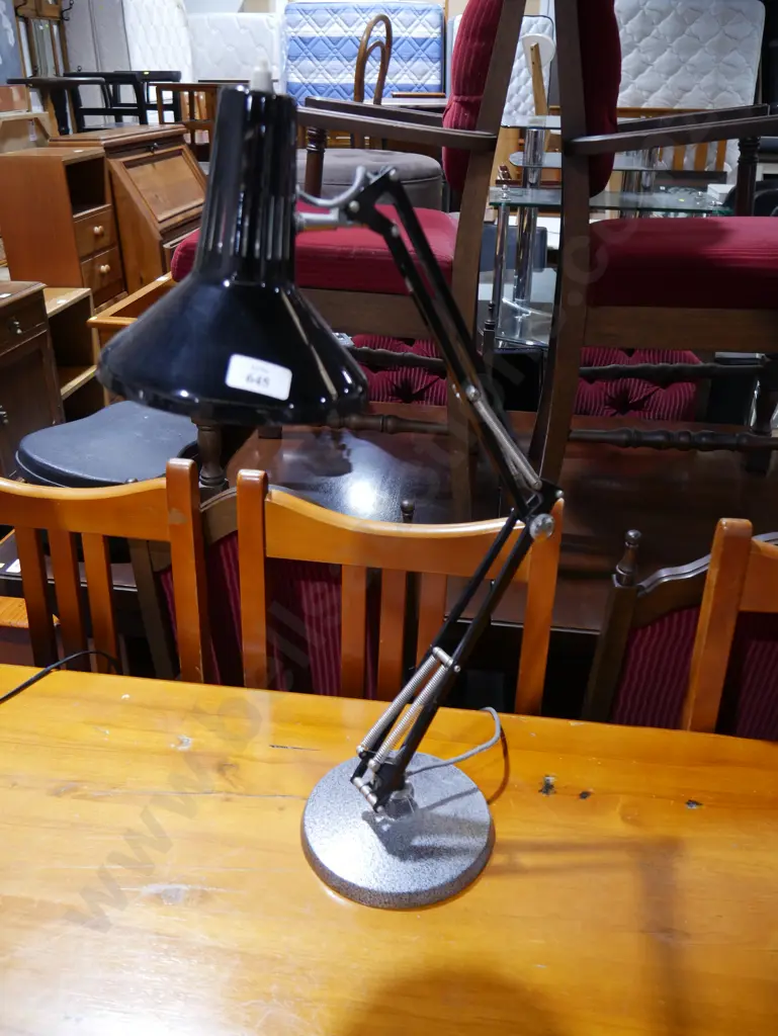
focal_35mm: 28
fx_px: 838
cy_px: 518
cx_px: 389
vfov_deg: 63.4
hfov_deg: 49.8
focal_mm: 14
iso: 500
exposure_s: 1/60
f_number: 3.5
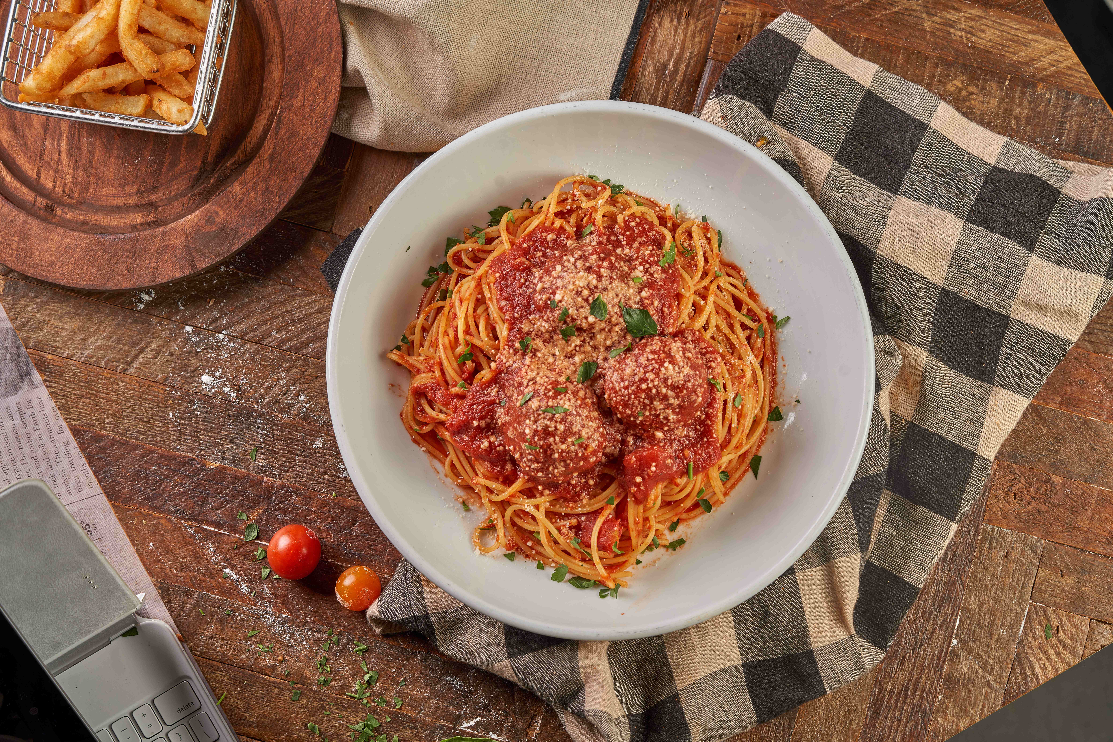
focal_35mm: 90
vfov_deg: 15.2
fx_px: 2782
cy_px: 371
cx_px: 556
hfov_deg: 22.6
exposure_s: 1/250
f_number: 8
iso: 100
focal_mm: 90
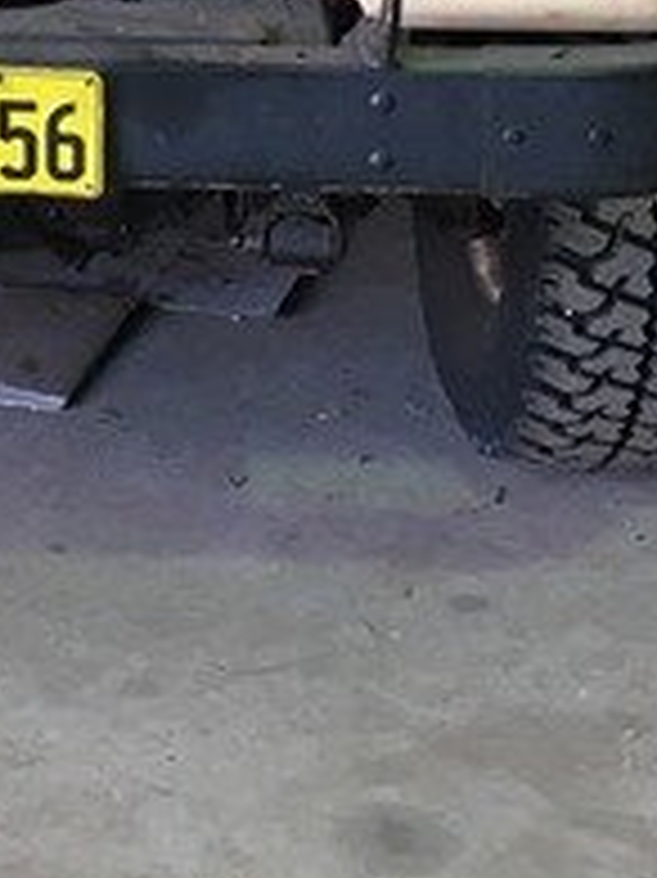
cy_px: -117
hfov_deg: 12.3
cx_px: -27
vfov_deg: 16.0
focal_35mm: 119
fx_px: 3015
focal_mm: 4.15
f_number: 2.2
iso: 50
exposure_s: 1/33
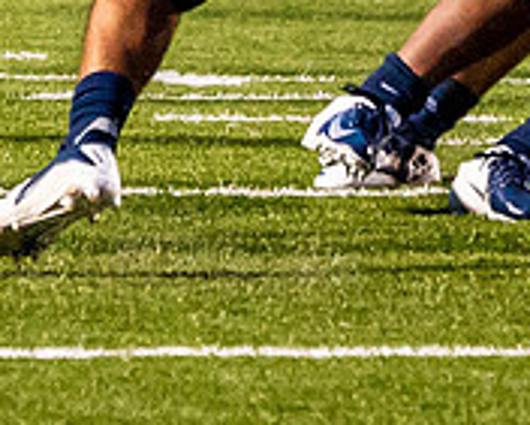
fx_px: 21156
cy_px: -569
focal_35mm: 1348
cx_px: 92
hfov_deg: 1.4
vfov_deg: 1.1
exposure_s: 1/750
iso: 6400
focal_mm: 212
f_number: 5.6
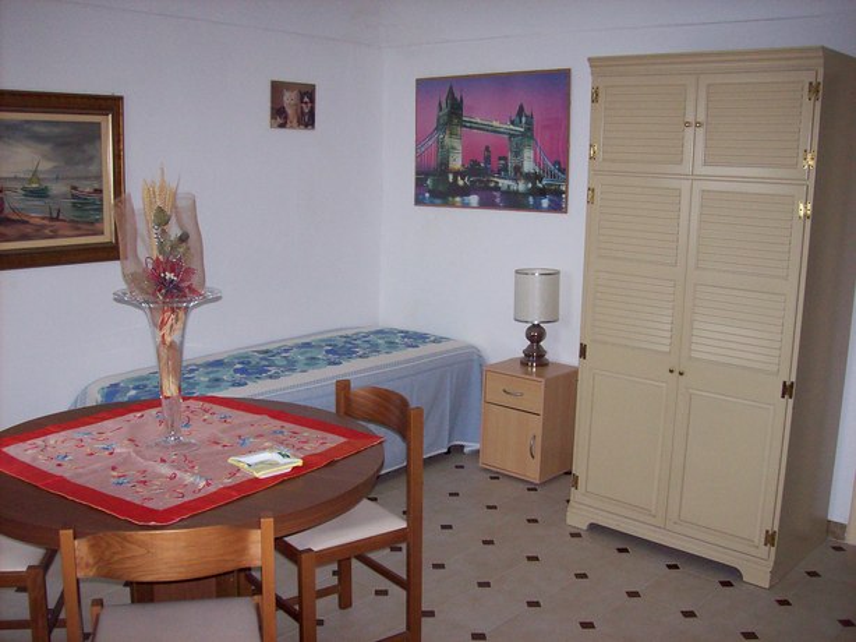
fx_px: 890
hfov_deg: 51.4
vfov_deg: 39.6
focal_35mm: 36
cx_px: 428
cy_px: 321
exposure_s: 1/64
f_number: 2.7
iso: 140
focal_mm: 6
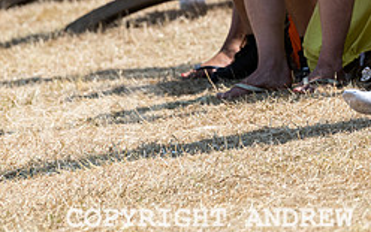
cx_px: 532
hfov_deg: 3.1
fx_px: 6784
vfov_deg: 2.0
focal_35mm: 671
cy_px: -156
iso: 320
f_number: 4.5
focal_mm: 200
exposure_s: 1/2500
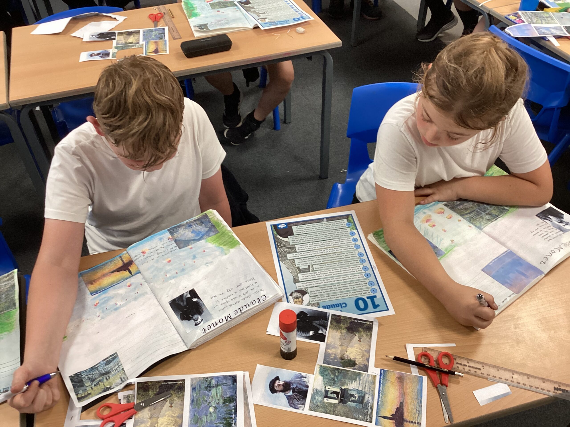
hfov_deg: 58.4
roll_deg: -0.1
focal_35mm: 31
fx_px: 510
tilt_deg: -44.1
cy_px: 214
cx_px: 285
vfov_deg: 45.4
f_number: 2.4
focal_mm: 3.3
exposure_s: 1/50
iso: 160
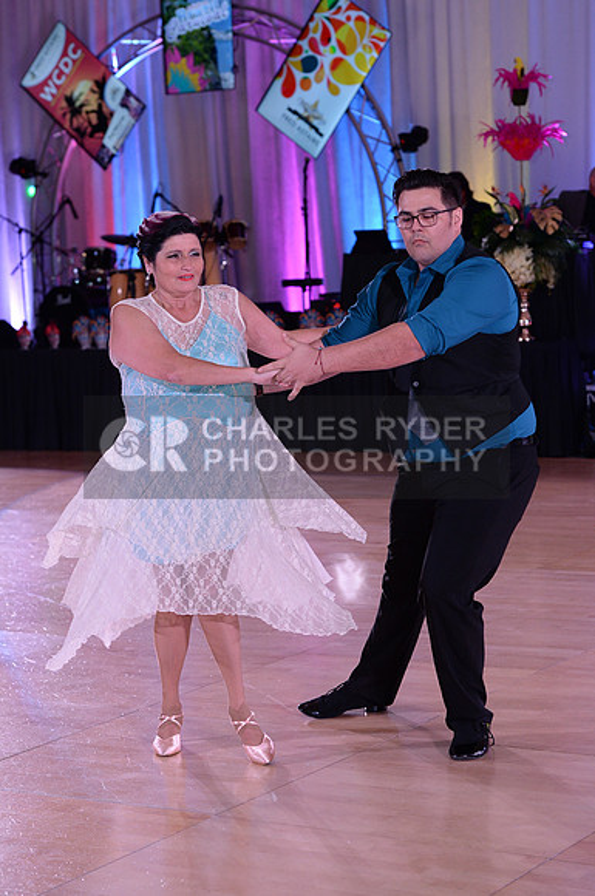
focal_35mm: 92
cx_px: 298
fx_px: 2287
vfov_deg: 22.2
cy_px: 448
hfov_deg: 14.8
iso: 2000
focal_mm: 92
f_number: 4.5
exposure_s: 1/250
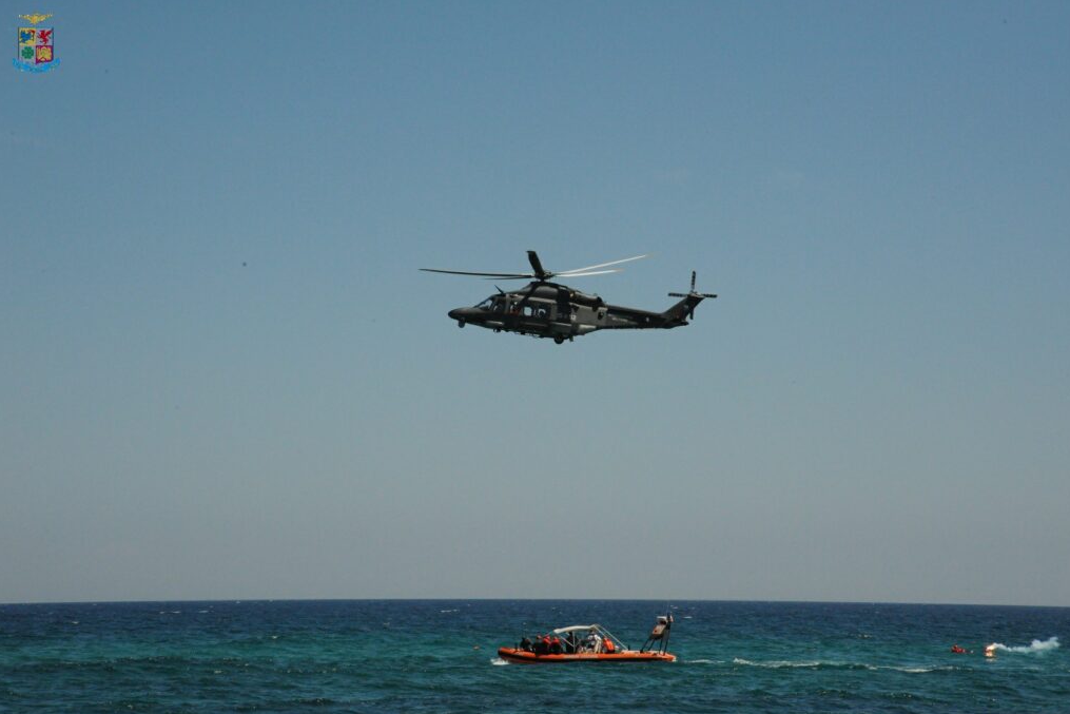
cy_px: 357
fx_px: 3597
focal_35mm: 121
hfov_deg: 16.9
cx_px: 536
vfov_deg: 11.3
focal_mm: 120
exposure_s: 1/2500
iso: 4000
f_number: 22
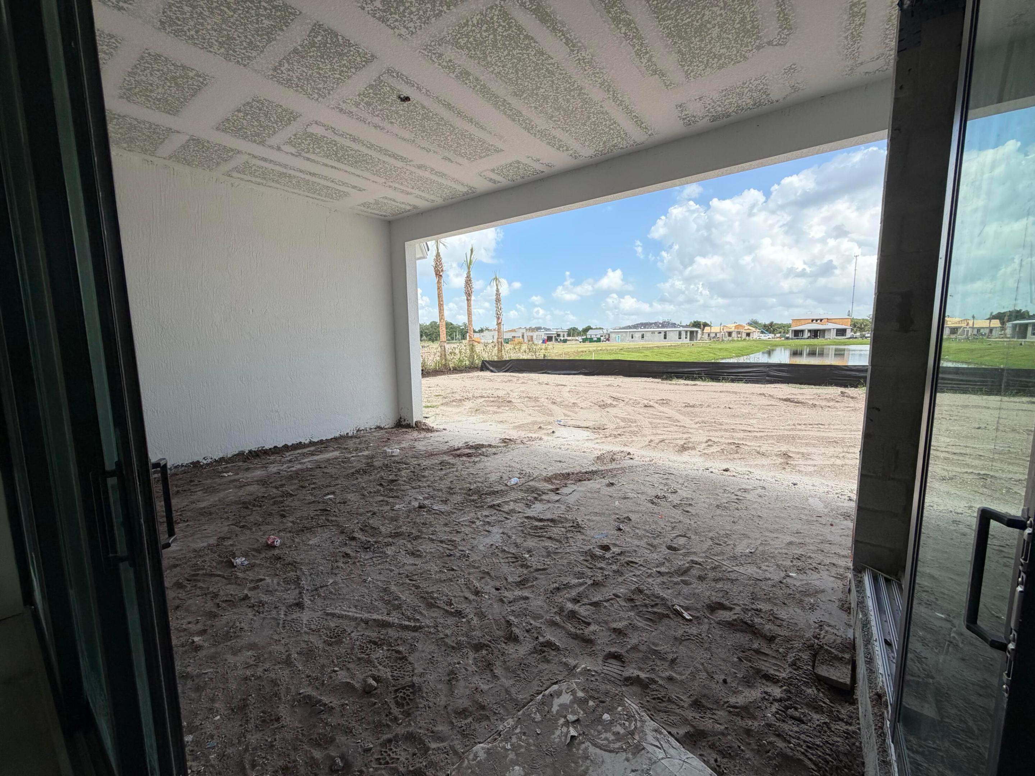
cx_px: 518
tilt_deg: -7.3
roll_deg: +0.9
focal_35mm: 14
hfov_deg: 102.1
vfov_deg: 85.7
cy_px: 388
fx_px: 419
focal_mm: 2.22
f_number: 2.2
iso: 40
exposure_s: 1/770
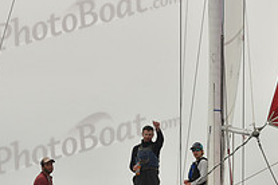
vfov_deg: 6.3
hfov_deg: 9.4
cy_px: 191
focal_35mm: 219
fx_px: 1691
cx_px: 252
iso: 320
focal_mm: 78
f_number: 9
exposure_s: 1/800
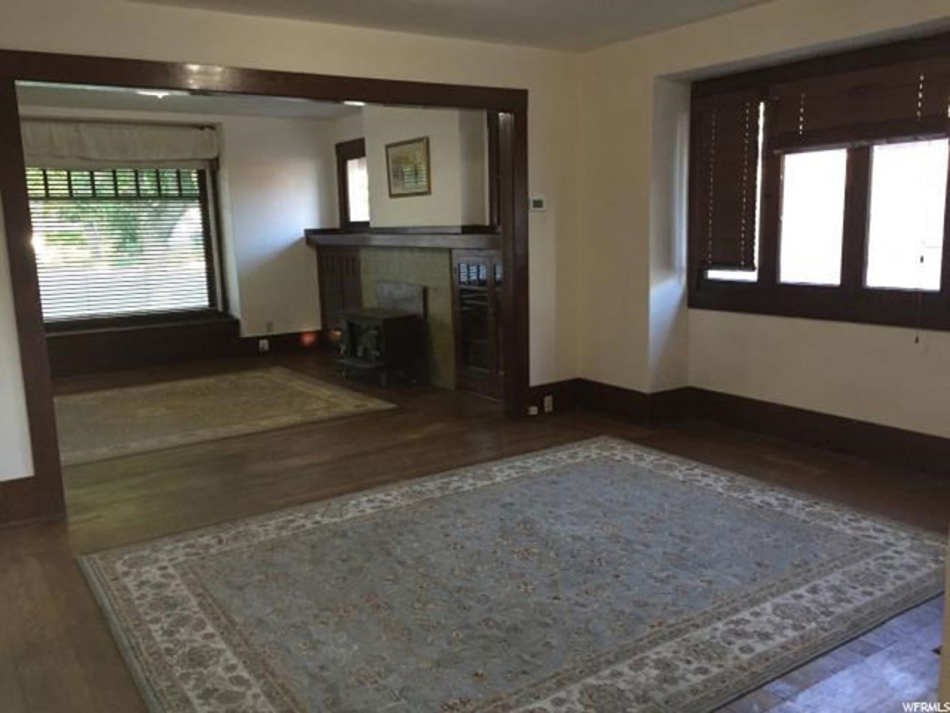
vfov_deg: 48.2
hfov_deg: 61.7
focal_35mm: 29
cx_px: 475
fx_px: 796
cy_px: 356
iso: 160
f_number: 2.2
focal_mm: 4.15
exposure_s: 1/30
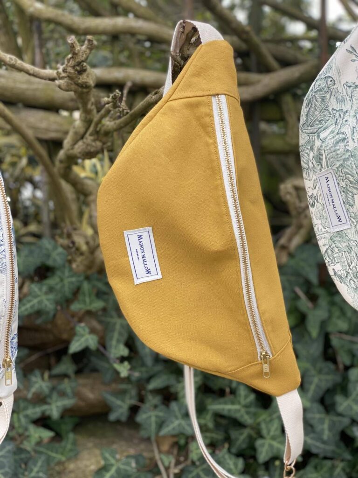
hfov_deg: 28.0
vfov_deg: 36.8
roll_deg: +1.4
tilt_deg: -4.6
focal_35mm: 52
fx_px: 717
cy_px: 239
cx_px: 179
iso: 20
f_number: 2
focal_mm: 6
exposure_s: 1/261
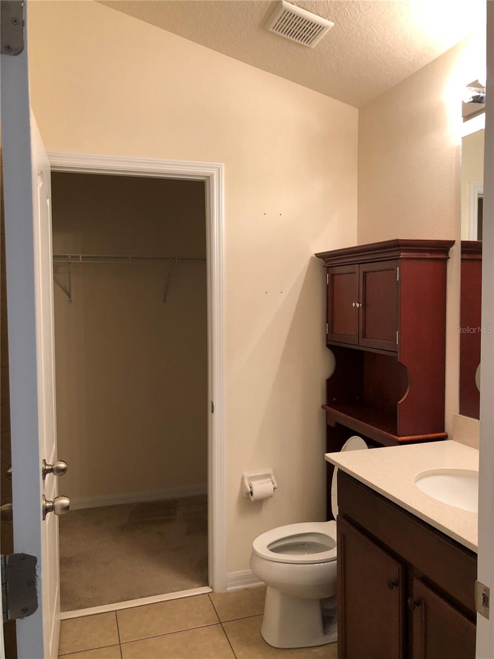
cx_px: 247
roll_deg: +0.7
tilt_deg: -3.4
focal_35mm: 28
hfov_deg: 49.7
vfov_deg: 63.4
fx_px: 533
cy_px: 330
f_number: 1.8
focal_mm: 4
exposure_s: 1/24
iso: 40
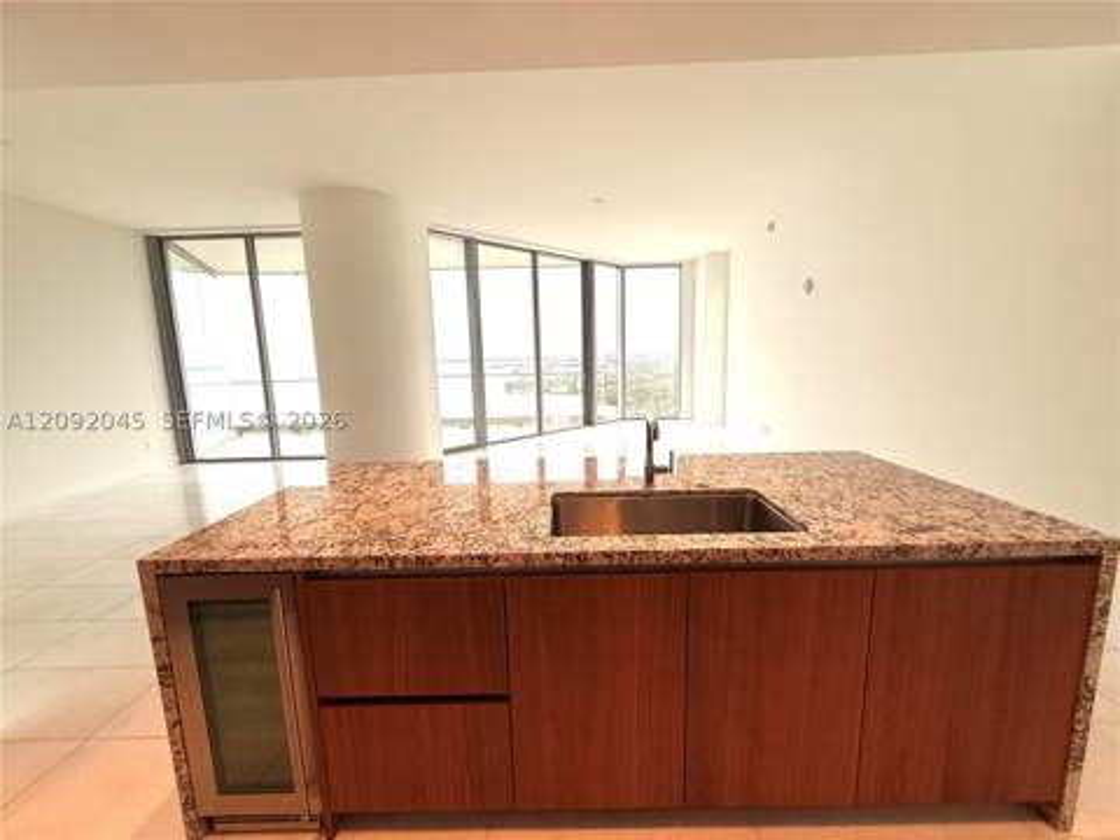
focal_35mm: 14
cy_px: 420
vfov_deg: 85.7
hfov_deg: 102.1
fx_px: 453
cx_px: 560
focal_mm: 2.22
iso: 50
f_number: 2.2
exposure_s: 1/324
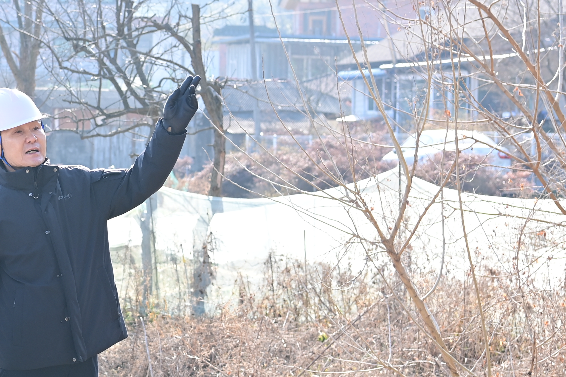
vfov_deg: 10.5
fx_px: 2059
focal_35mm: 131
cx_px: 3
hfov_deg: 15.4
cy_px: 254
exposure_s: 1/250
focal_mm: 58
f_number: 5.6
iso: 250
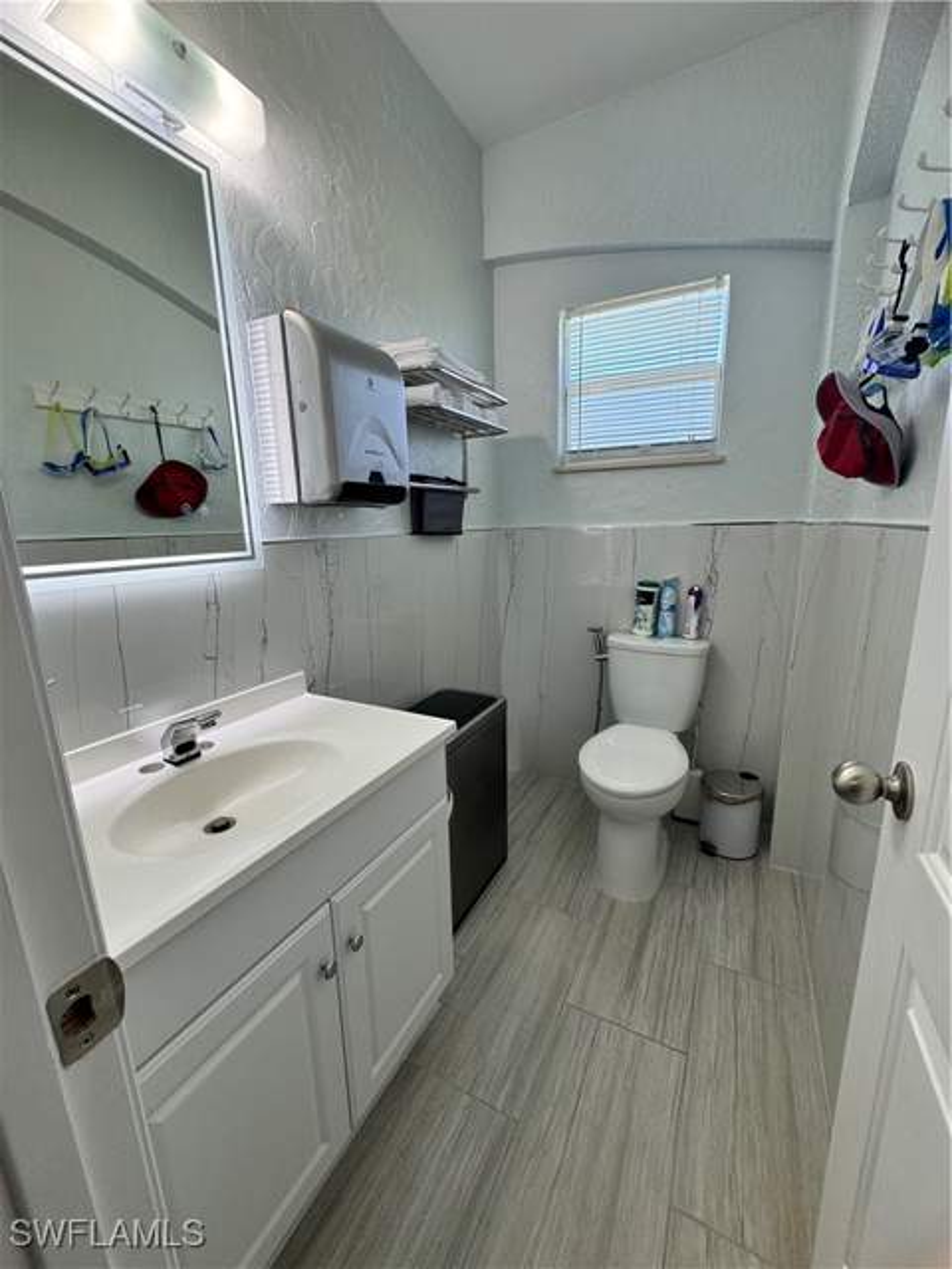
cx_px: 476
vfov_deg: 102.1
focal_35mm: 14
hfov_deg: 85.7
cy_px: 634
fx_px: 513
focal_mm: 2.22
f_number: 2.2
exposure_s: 1/120
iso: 100
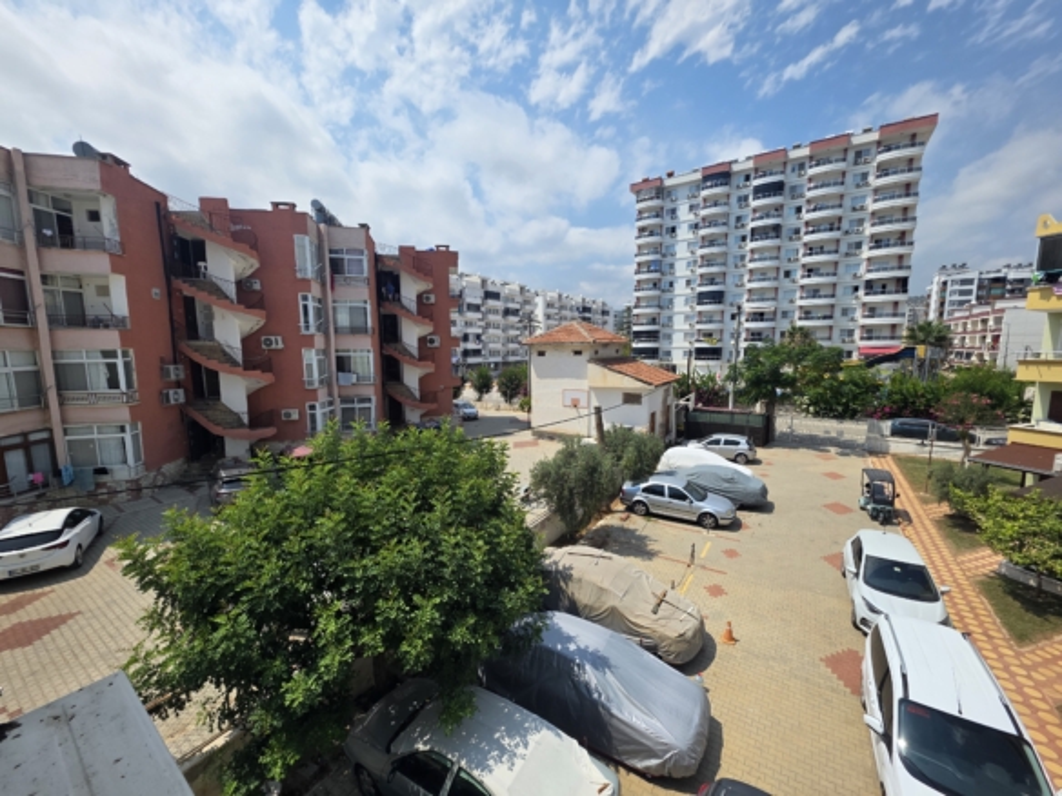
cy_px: 398
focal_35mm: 13
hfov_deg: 106.2
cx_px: 531
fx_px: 399
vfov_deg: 89.9
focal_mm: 2.2
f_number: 1.9
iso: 40
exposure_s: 1/3151
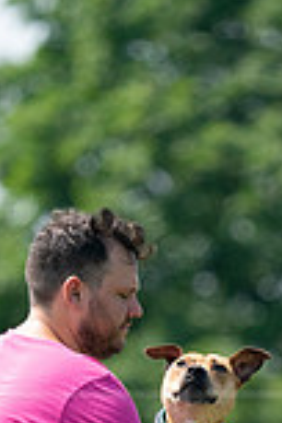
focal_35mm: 1276
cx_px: 232
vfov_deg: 1.6
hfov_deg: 1.1
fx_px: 14992
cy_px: 528
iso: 2000
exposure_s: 1/4000
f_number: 6.3
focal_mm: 433
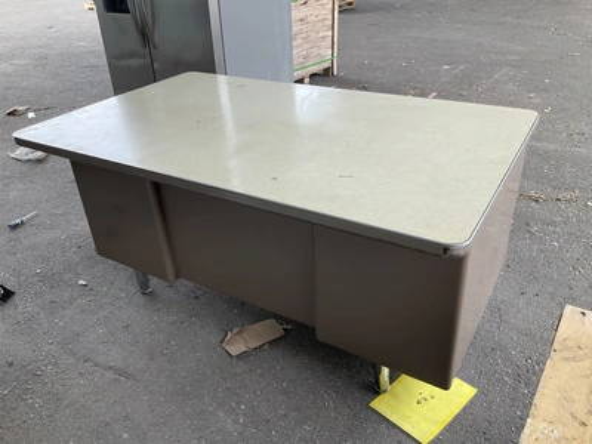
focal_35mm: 29
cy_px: 222
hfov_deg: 61.7
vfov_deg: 48.2
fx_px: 496
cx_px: 296
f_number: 1.8
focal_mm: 3
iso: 20
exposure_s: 1/151
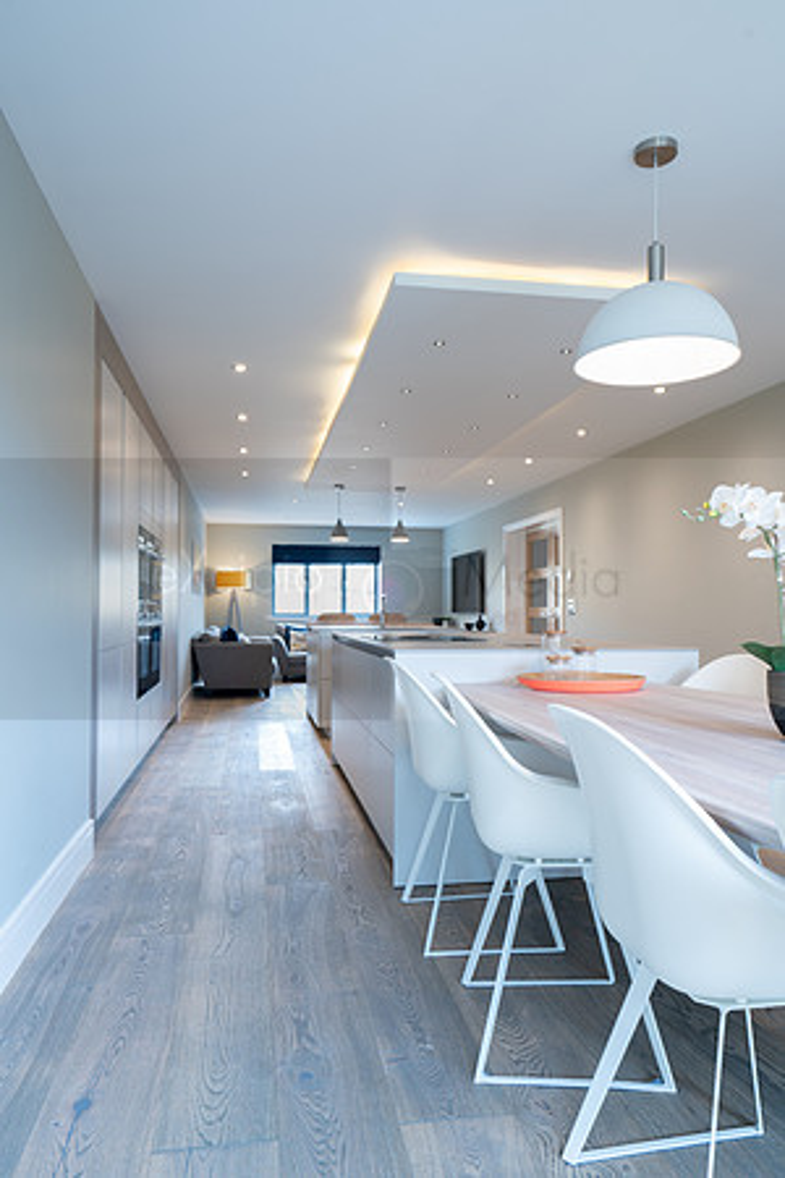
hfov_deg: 53.1
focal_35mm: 24
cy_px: 589
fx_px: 785
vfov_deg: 73.7
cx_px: 392
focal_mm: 24
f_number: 8
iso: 100
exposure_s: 1/1.67
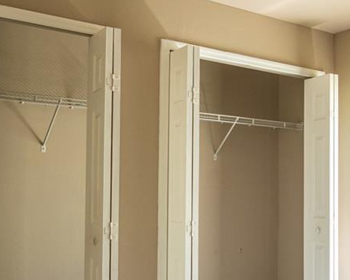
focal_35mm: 54
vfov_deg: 28.0
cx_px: 344
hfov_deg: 32.2
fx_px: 559
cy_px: 182
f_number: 2.8
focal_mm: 16
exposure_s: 1/160
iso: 500
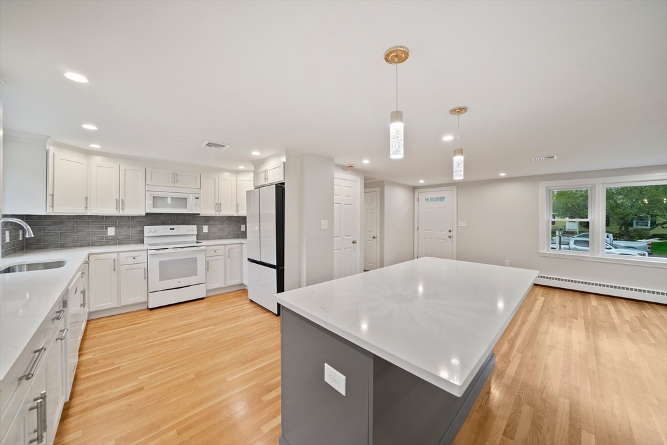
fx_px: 222
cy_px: 222
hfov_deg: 112.6
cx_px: 334
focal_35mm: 12
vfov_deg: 90.0
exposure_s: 1/5
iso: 320
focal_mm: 12
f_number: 8
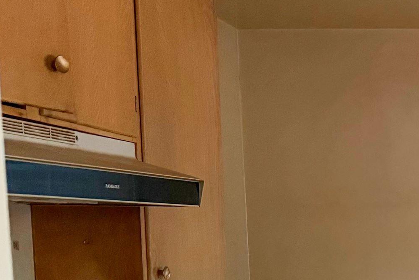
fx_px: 896
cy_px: 348
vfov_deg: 16.8
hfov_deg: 21.8
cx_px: 632
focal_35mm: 77
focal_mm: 6.76
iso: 1000
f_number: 1.78
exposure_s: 1/30
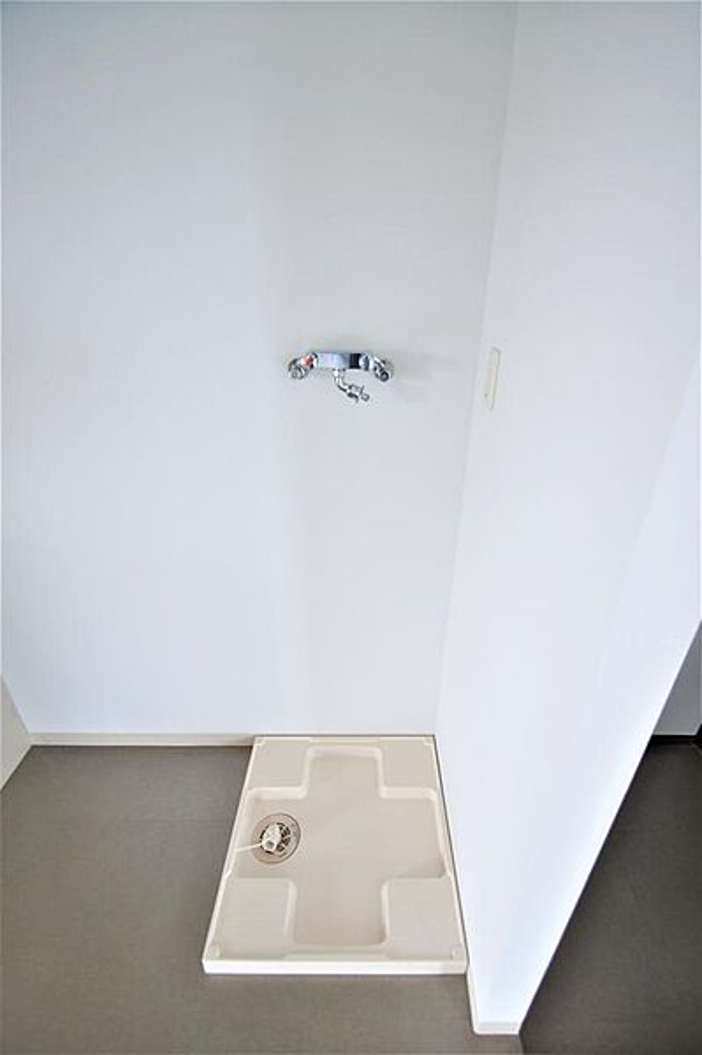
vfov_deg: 100.4
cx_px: 351
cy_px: 528
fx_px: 439
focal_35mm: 15
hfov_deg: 77.2
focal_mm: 10
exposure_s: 1/40
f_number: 4.5
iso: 100
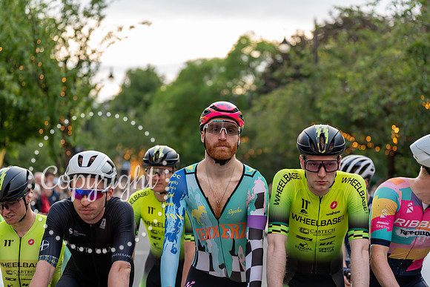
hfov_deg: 26.0
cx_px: 215
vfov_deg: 17.5
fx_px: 932
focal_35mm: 78
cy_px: 144
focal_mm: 78
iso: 1000
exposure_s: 1/800
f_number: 2.8
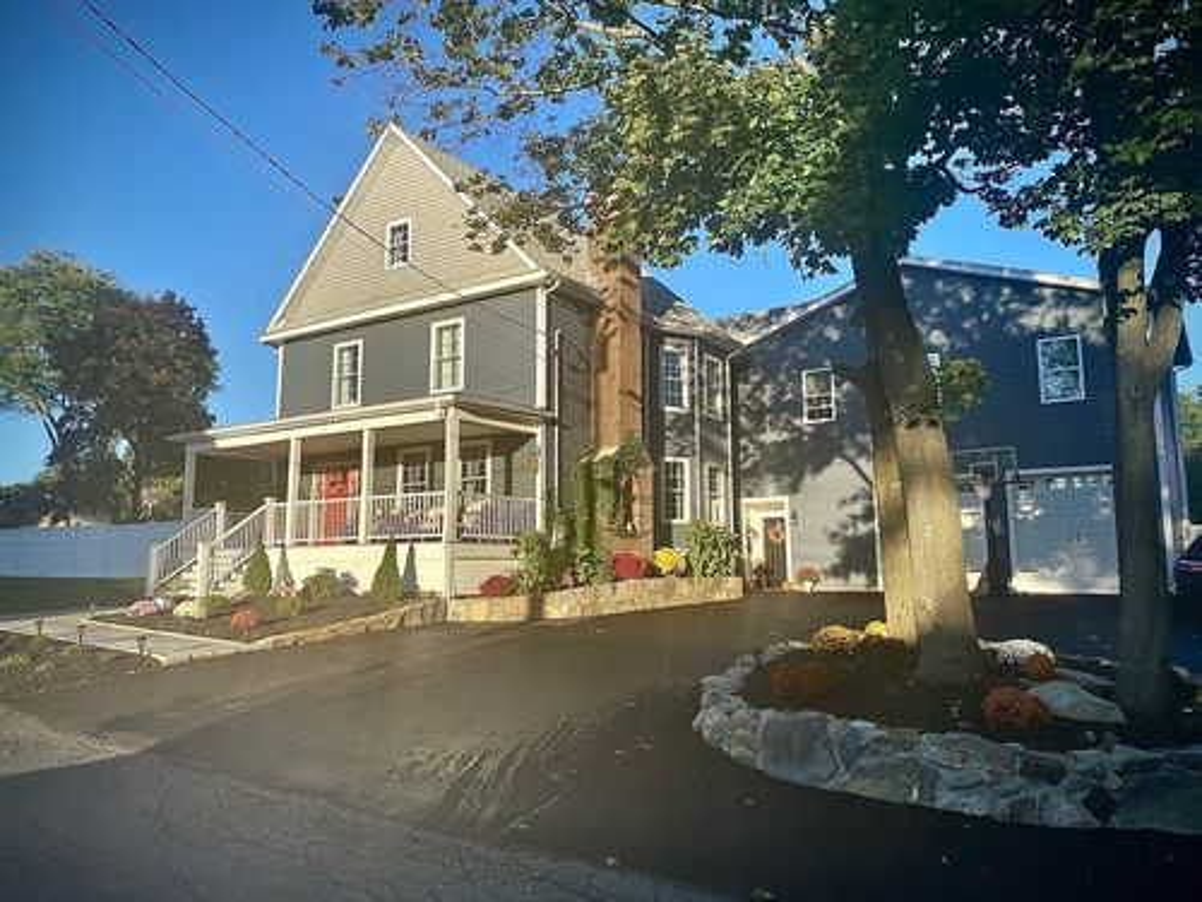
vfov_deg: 53.1
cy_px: 451
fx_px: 903
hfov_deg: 67.3
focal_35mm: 26
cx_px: 601
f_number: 1.8
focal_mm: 4.25
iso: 32
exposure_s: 1/1093
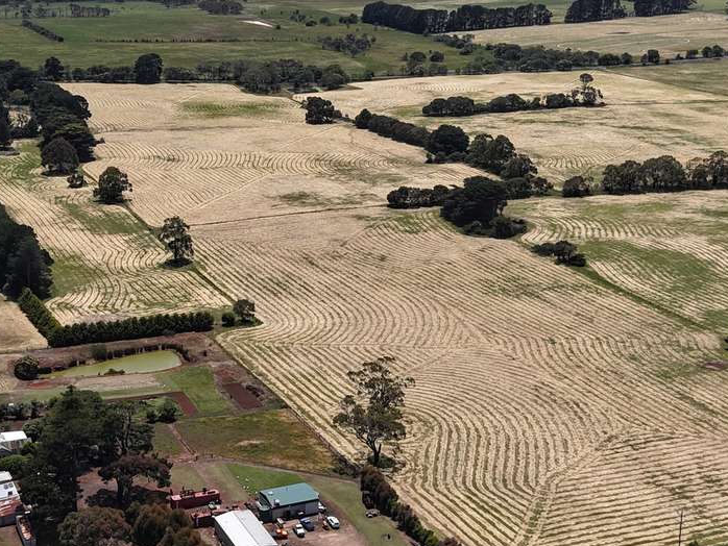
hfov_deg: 29.4
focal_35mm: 66
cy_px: 233
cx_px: 322
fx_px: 1389
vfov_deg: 22.3
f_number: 1.8
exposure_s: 1/6000
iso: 150
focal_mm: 8.67
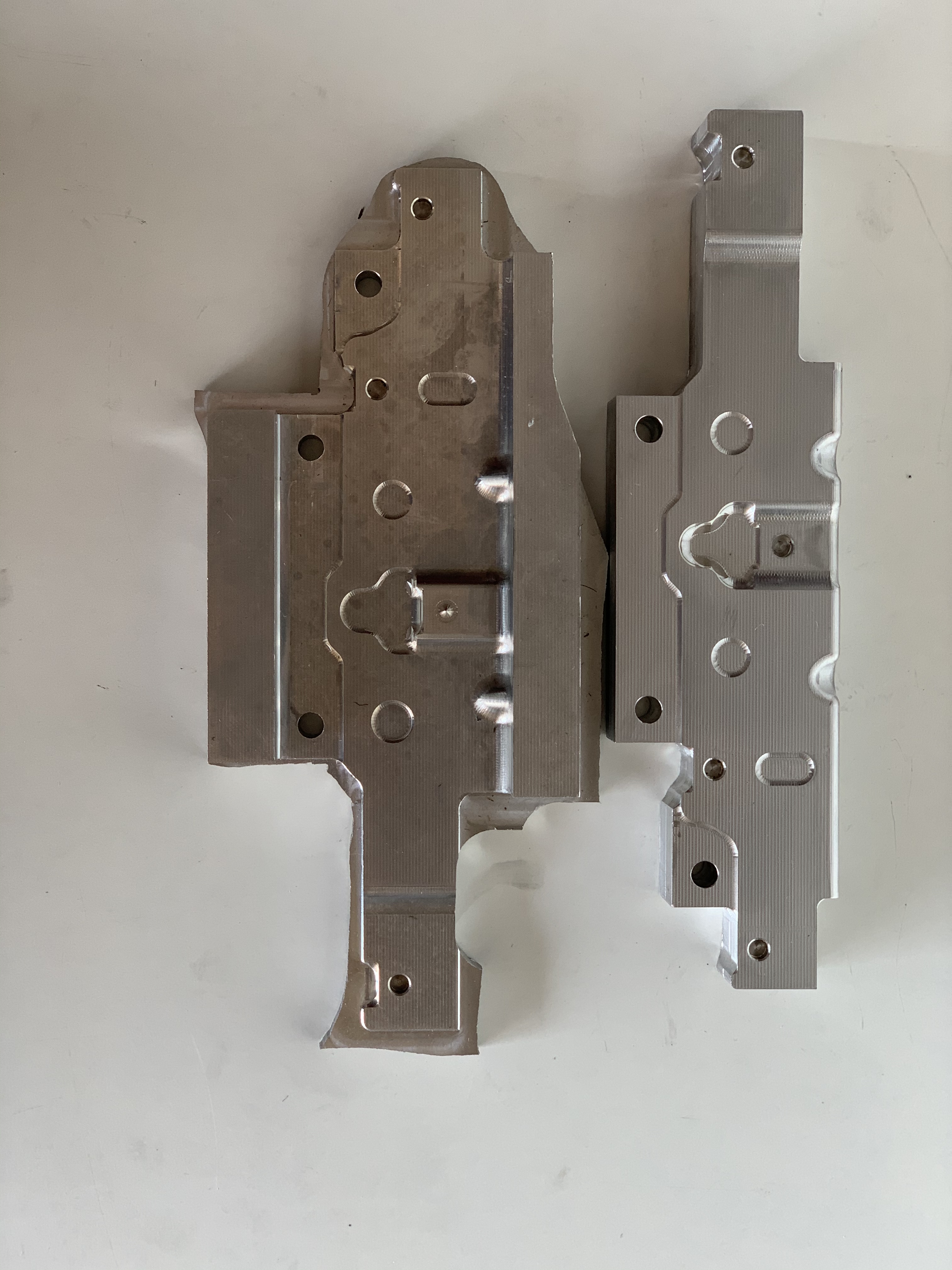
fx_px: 1907
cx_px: 476
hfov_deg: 28.0
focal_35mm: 52
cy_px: 635
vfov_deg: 36.8
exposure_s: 1/122
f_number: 2.4
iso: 64
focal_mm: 6
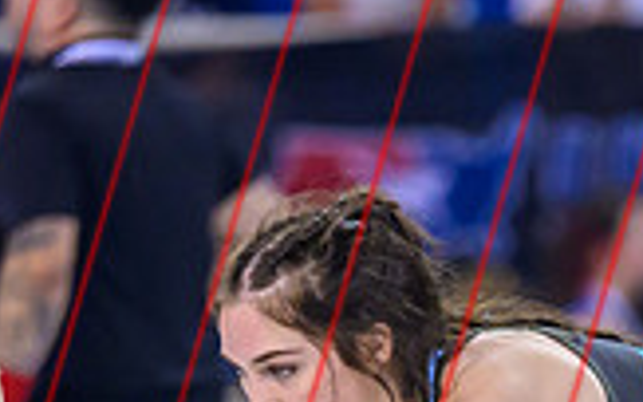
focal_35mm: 1049
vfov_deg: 1.3
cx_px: 430
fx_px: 18389
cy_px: 753
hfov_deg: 2.0
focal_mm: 200
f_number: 2.8
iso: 2000
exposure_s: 1/800
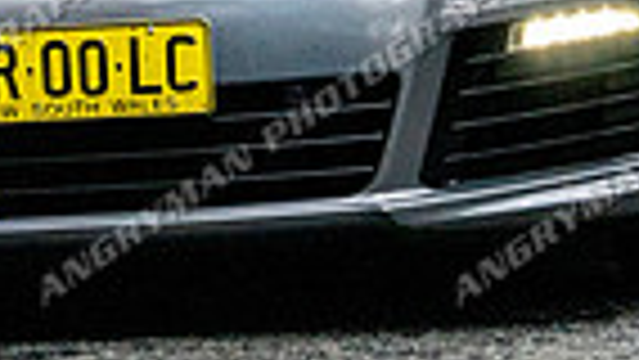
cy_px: -92
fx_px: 36561
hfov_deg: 1.0
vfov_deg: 0.6
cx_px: 166
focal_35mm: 2157
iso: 1250
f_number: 5.6
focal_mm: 300
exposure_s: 1/640
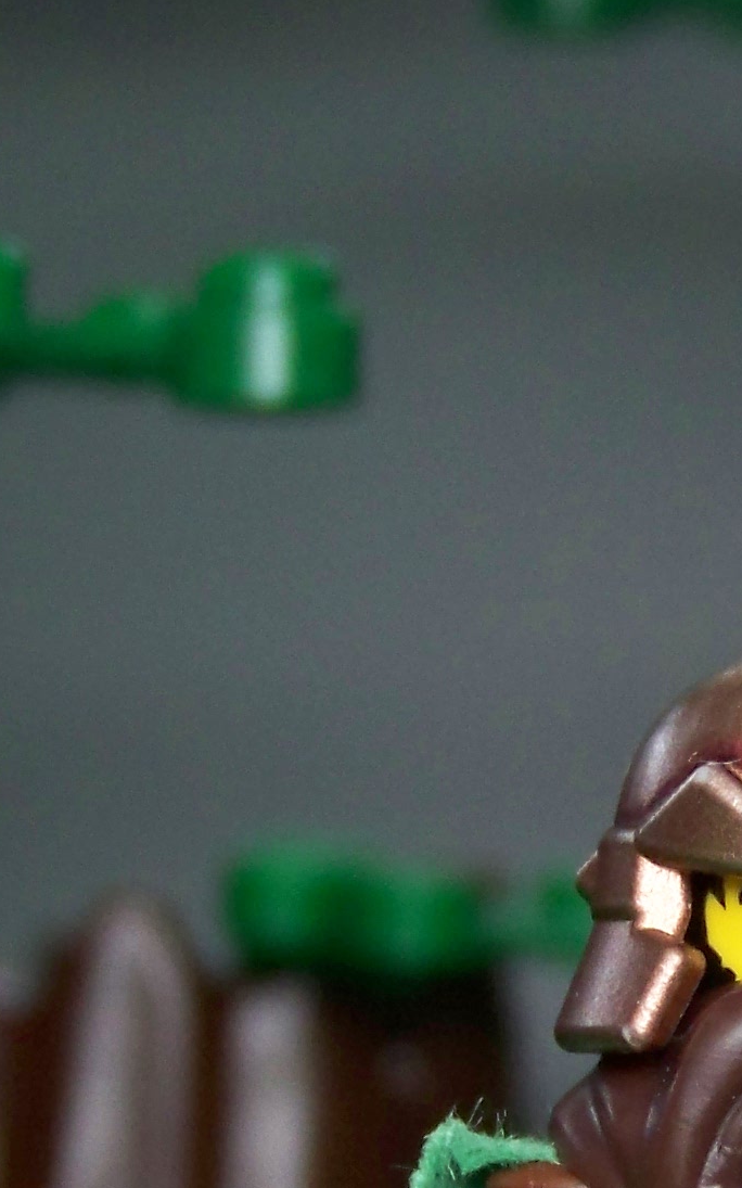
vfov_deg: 9.0
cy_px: 1107
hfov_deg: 5.6
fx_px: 7509
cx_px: 853
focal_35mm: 232
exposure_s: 1/30
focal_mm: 13.2
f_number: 3.2
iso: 200
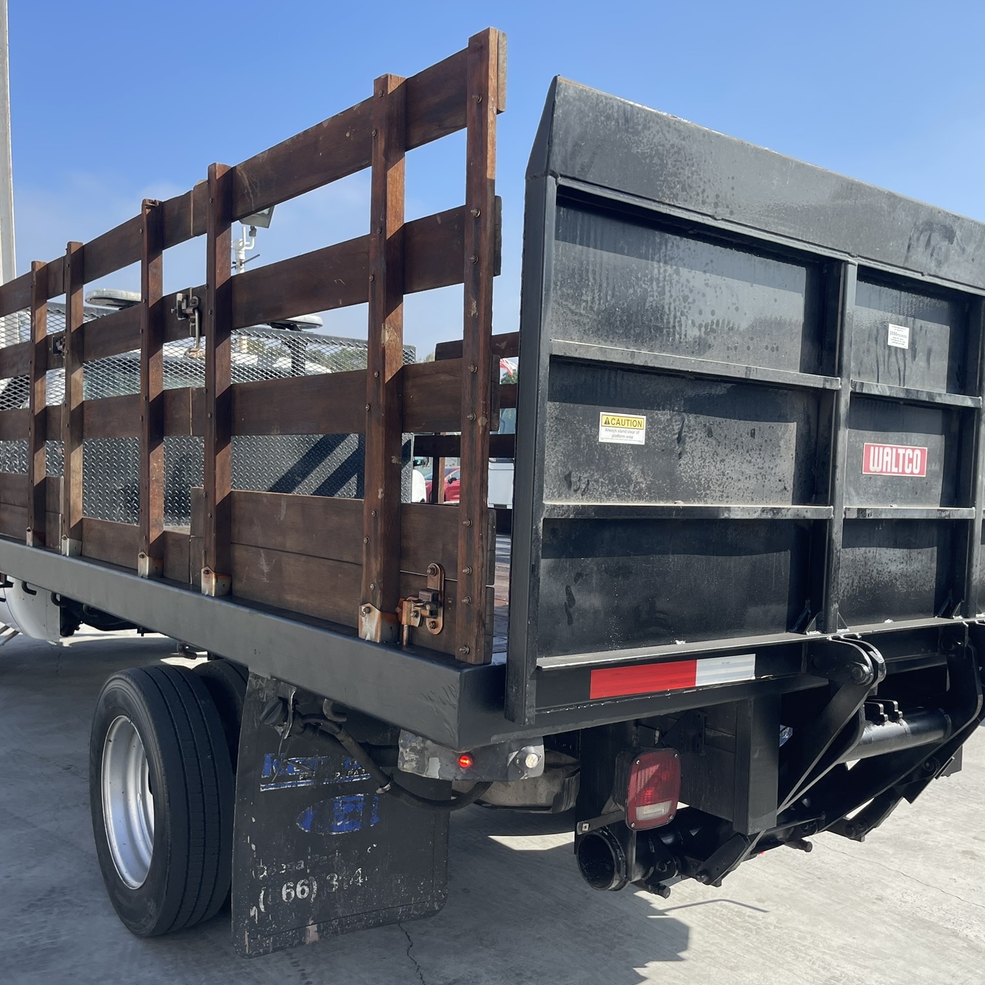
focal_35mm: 30
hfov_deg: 54.0
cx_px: 491
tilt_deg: -4.8
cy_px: 498
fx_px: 966
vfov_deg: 54.0
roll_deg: +0.6
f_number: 1.6
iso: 32
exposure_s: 1/1309
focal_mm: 5.1
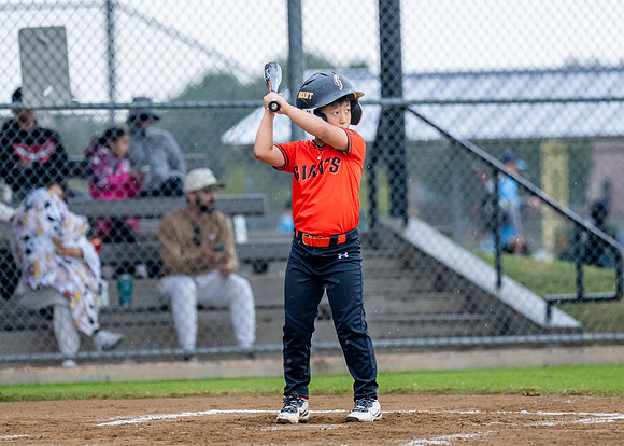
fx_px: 4668
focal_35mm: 263
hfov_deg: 7.6
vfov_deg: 5.5
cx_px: 283
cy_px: 197
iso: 1600
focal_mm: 170
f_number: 2.8
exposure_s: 1/1000
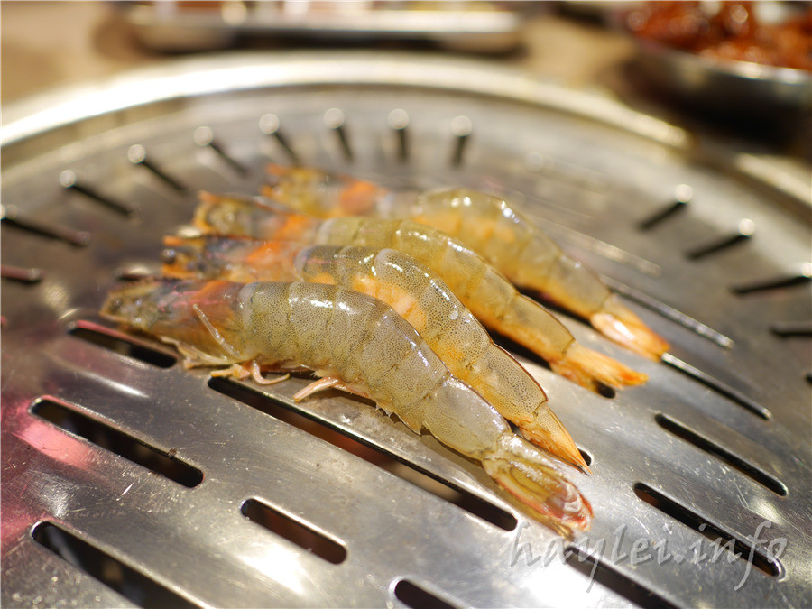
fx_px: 704
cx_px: 406
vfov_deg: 46.8
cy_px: 304
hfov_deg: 60.0
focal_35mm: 30
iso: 200
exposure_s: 1/80
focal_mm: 15
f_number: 1.7
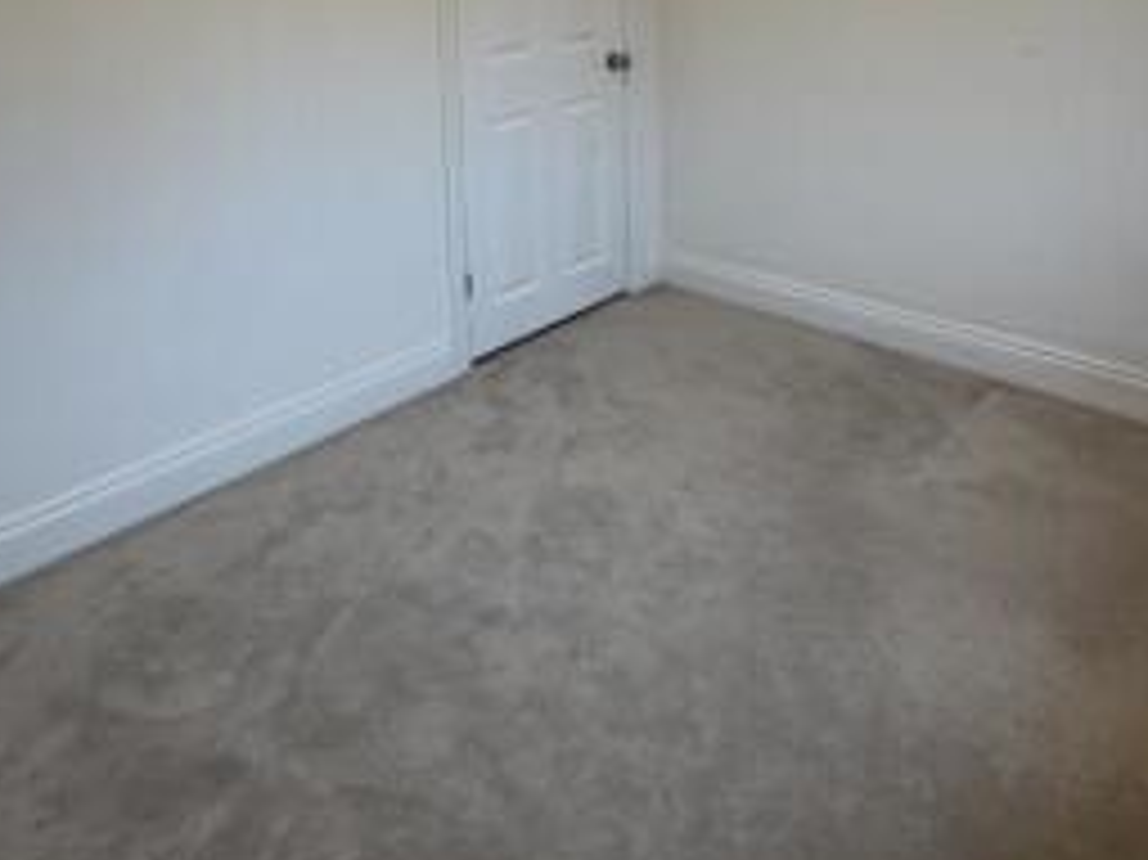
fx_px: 1061
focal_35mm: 32
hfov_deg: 56.6
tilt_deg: -12.9
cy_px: 106
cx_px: 664
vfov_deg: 41.1
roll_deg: +0.3
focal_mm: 2.22
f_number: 2.2
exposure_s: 1/100
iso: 125
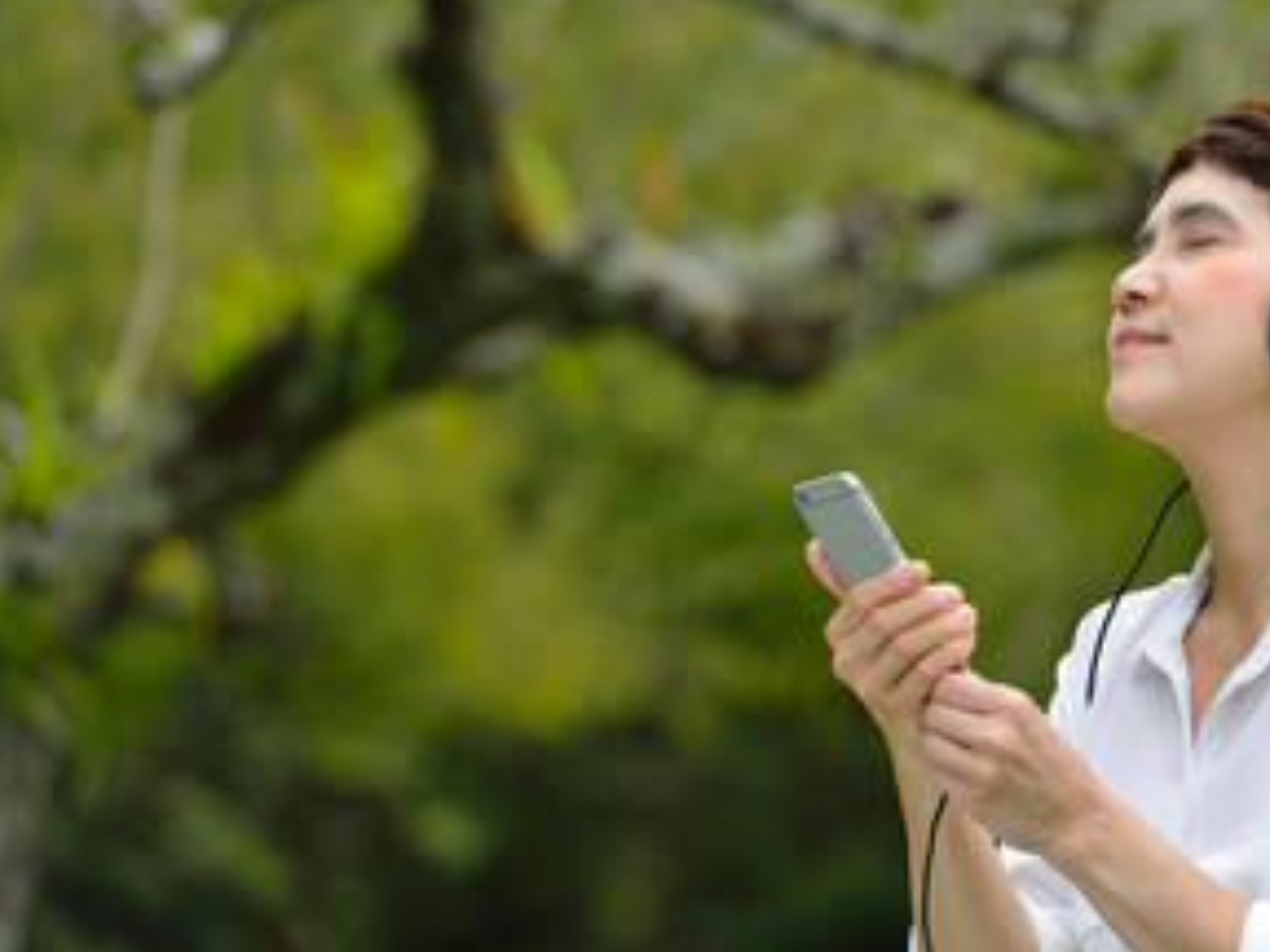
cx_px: 975
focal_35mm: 300
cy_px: 423
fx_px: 11006
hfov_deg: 6.6
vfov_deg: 5.0
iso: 100
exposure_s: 1/160
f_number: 4.5
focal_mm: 200
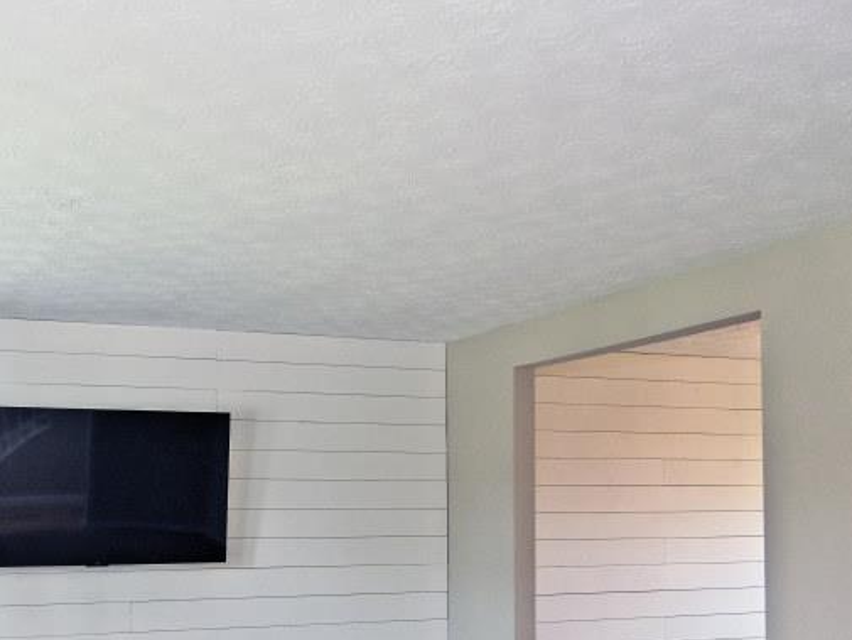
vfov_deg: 34.8
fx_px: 985
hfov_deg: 45.4
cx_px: 226
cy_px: 517
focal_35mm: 40
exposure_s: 1/60
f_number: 4
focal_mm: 14
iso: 200
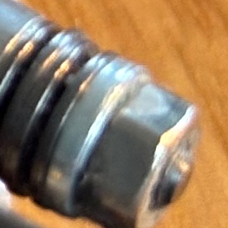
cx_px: -615
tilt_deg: -51.2
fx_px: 3562
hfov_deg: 3.5
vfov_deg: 3.6
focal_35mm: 478
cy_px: -376
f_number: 1.6
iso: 80
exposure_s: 1/50
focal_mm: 5.96
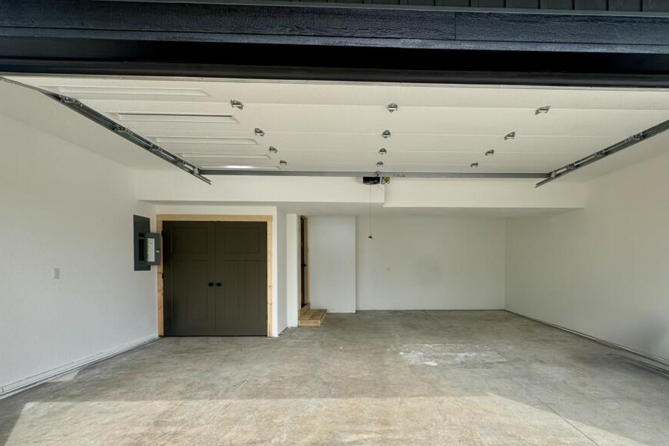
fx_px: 316
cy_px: 272
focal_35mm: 17
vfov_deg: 69.6
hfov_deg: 92.9
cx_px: 369
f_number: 2.2
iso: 40
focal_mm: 2.22
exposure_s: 1/537
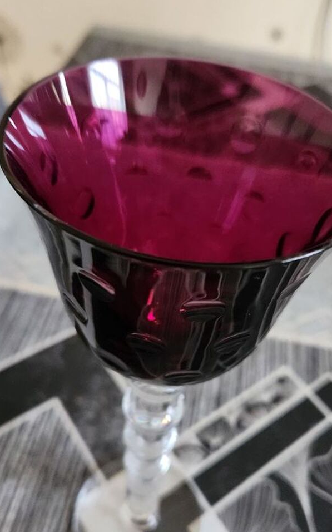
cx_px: 186
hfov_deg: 37.2
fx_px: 493
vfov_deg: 56.5
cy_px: 307
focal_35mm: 34
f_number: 1.8
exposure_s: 1/24
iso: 1000
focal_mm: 5.4
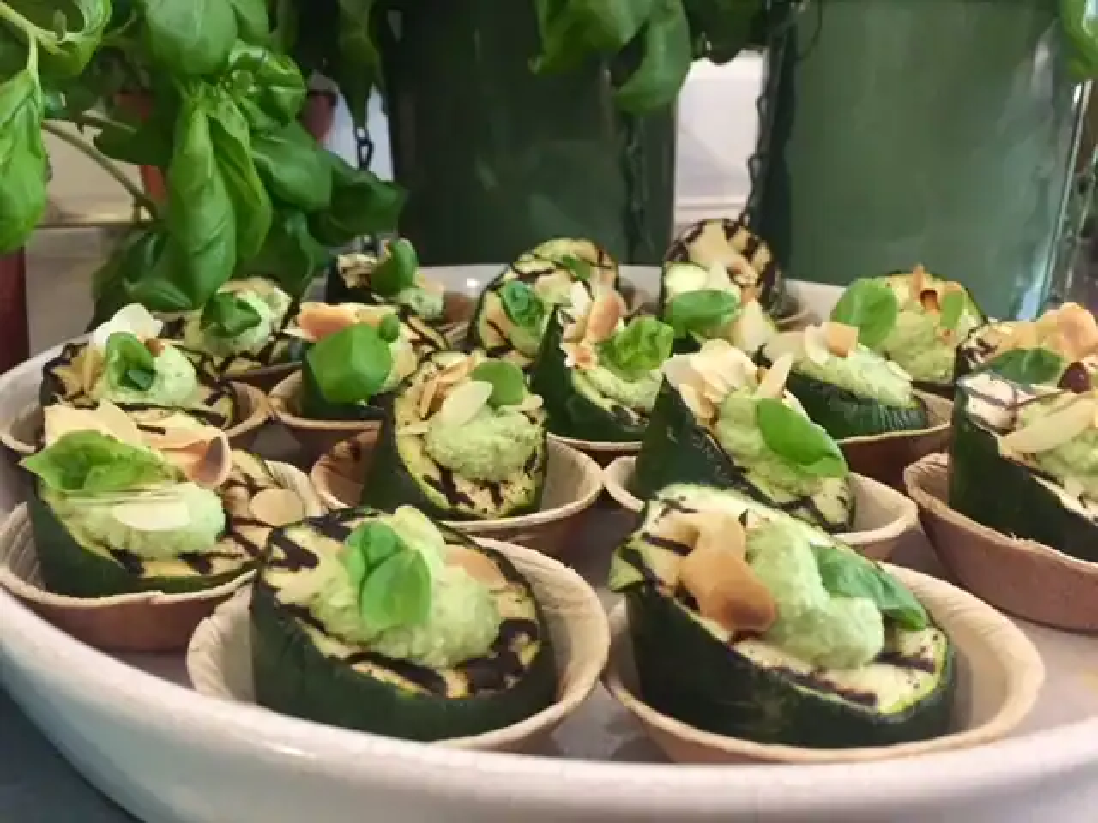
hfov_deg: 61.7
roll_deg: -1.7
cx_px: 549
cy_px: 412
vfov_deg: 48.2
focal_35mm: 29
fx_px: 920
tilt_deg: -21.7
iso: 320
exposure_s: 1/25
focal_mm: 4.15
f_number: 2.2
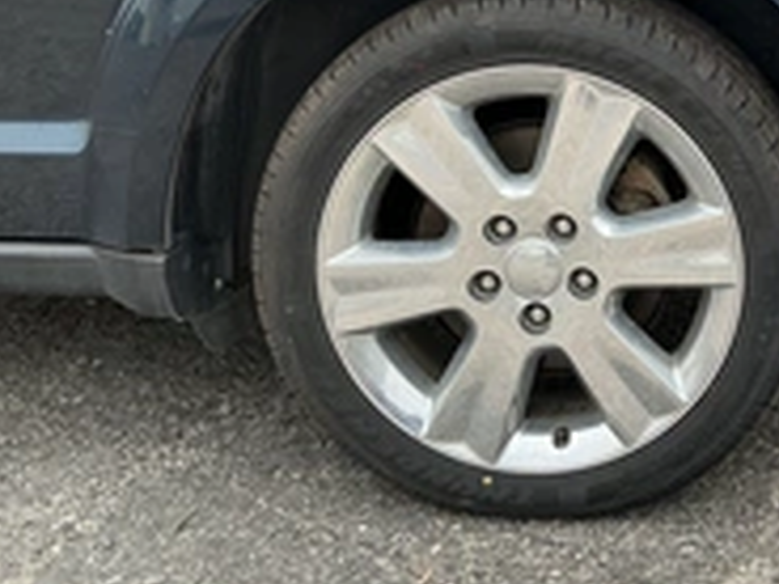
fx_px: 1373
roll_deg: -2.1
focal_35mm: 61
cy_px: 30
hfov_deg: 29.7
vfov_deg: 23.2
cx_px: 771
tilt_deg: -8.4
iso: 25
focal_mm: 3
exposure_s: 1/674
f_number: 1.8
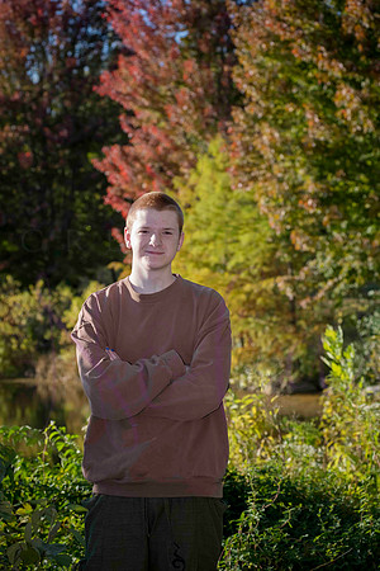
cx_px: 190
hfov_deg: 17.1
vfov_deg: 25.4
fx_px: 1267
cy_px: 286
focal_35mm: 80
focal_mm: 80
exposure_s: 1/640
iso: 400
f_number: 5.6
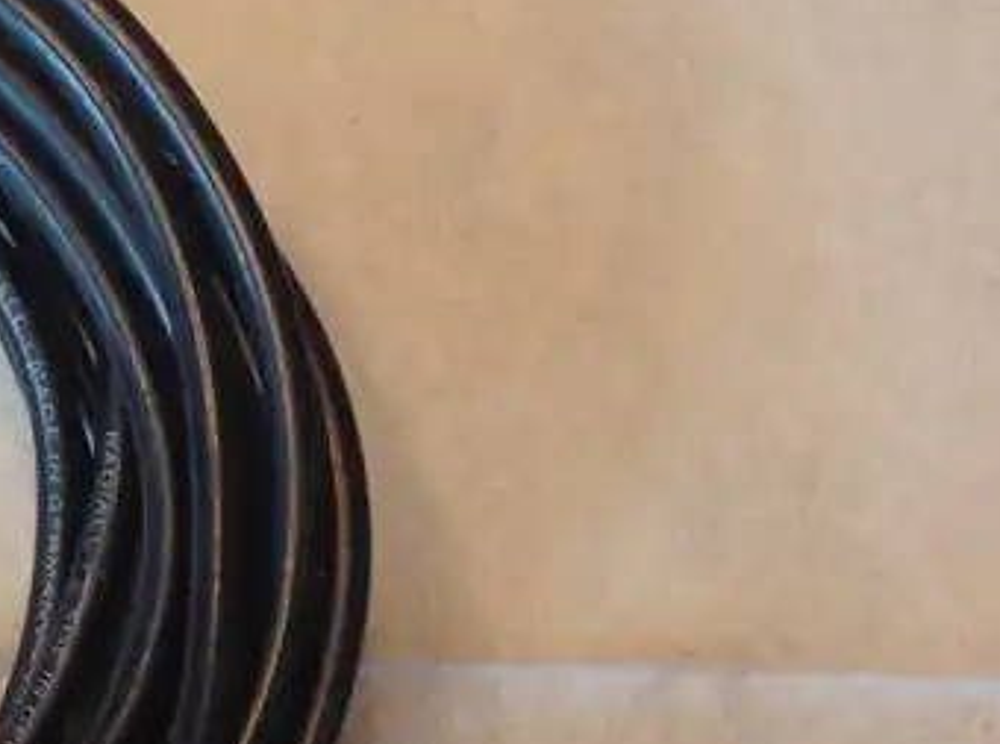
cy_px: 521
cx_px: -424
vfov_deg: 14.3
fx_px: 2967
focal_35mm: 103
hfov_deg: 17.5
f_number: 2.4
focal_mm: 4.28
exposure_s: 1/20
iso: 50
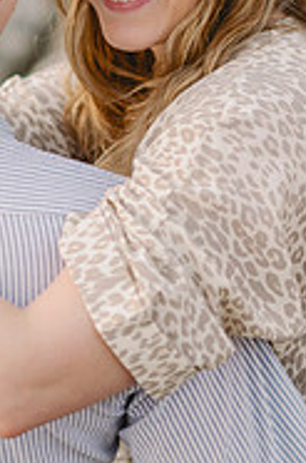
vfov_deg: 10.0
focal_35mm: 206
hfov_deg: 6.6
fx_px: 2641
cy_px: 169
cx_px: 108
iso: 100
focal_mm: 85
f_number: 2
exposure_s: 1/250
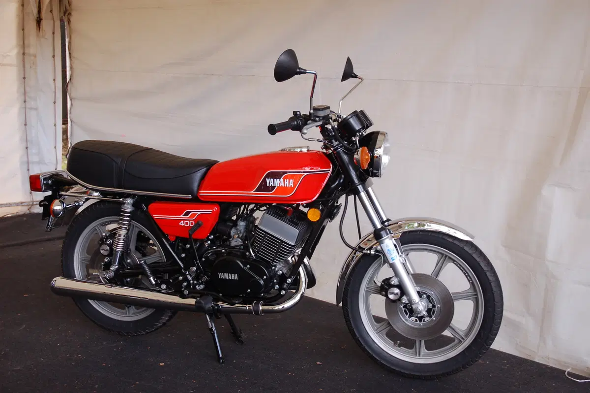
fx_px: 663
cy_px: 196
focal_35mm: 40
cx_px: 295
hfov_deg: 48.0
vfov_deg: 33.0
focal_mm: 27
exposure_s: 1/60
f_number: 4
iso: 400
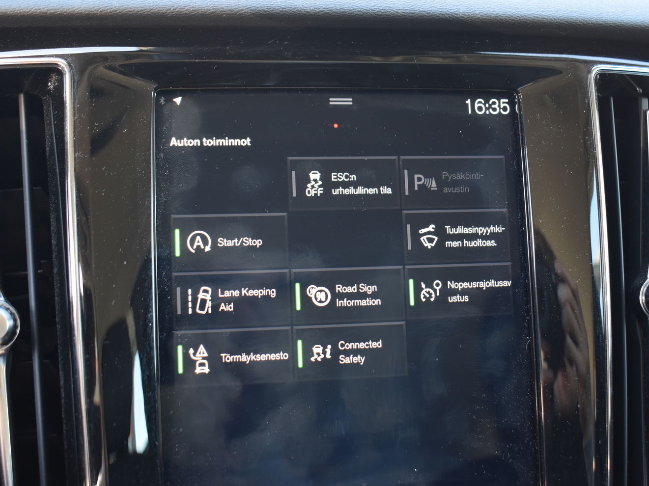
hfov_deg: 41.2
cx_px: 323
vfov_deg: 31.5
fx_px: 862
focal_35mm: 46
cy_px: 228
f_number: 4
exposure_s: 1/60
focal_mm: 26
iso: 560
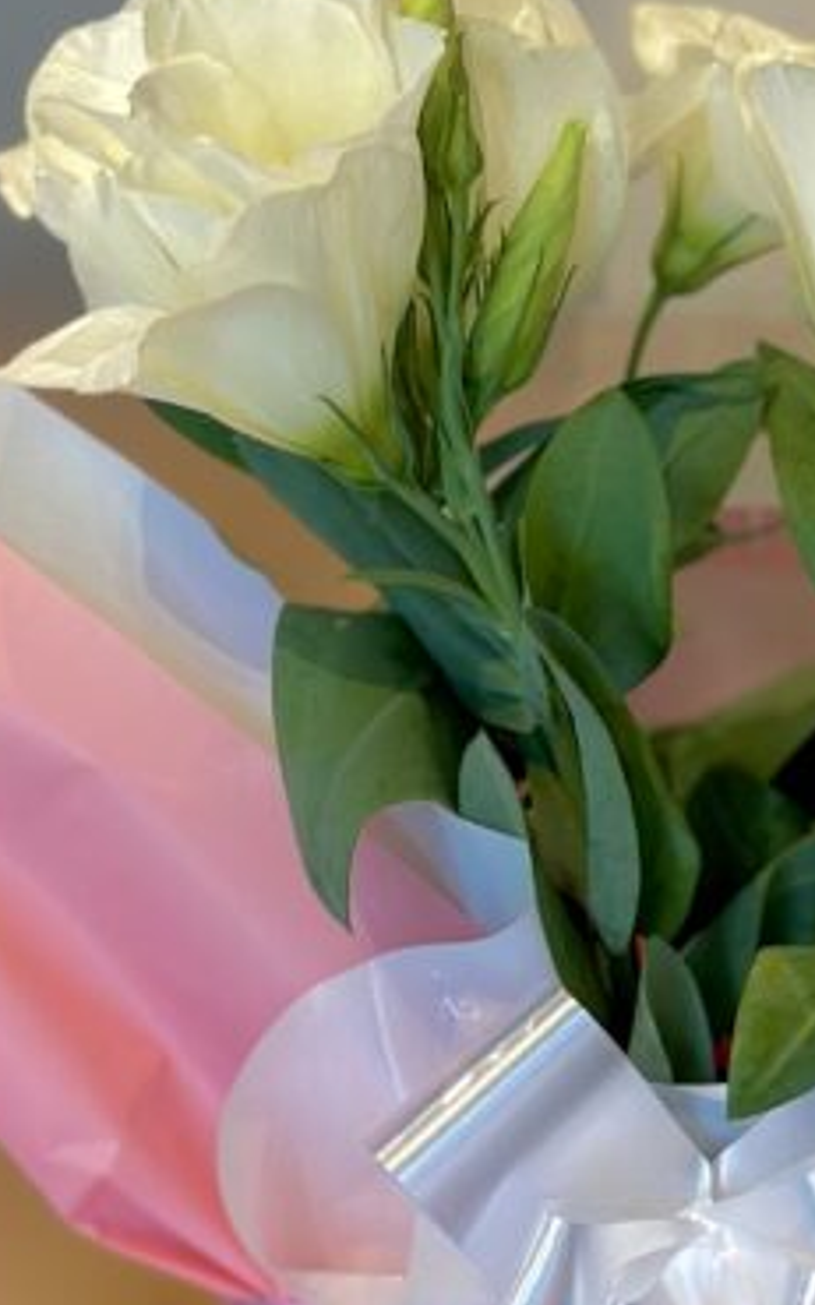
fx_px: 5015
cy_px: 575
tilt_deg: -15.5
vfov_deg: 14.8
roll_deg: -3.1
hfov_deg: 9.3
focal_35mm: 141
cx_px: 684
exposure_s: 1/60
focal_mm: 6.86
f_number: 1.78
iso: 125
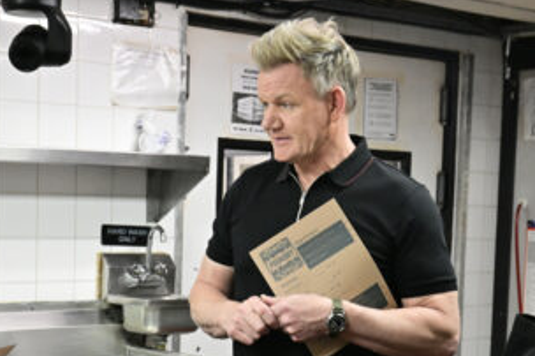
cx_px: 211
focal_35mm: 81
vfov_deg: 16.6
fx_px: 1202
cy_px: 303
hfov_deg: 25.0
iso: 5000
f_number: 7.1
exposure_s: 1/200
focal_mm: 41
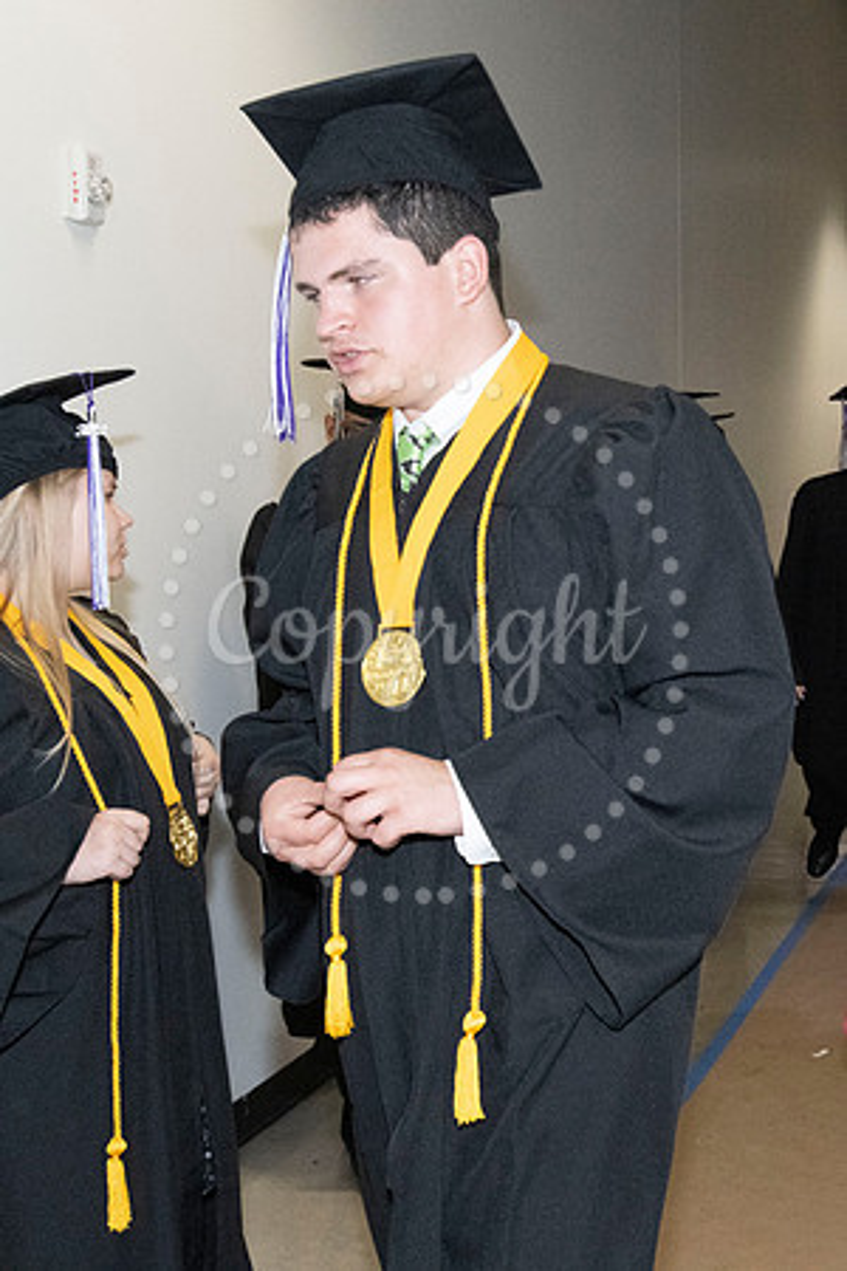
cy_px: 636
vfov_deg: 37.9
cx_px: 603
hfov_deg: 25.5
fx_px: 1853
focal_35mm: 53
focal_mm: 35
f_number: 8
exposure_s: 1/200
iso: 6400
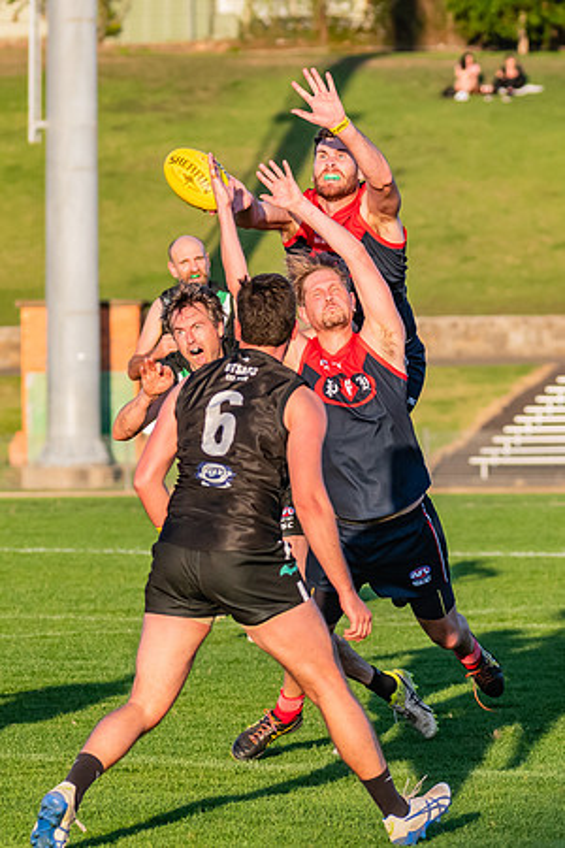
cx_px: 292
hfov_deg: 3.4
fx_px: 9593
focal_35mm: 408
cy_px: 250
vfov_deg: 5.1
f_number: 6.3
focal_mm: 190
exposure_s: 1/1600
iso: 800
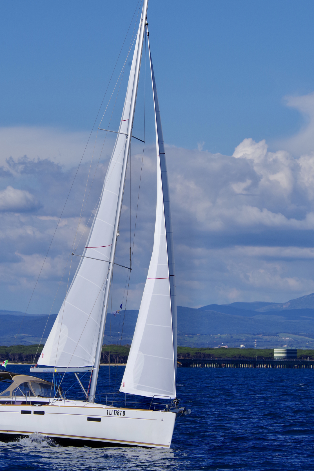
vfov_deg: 10.6
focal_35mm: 194
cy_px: 193
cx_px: 120
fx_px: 2536
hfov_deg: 7.1
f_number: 13
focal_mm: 148
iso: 200
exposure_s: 1/640
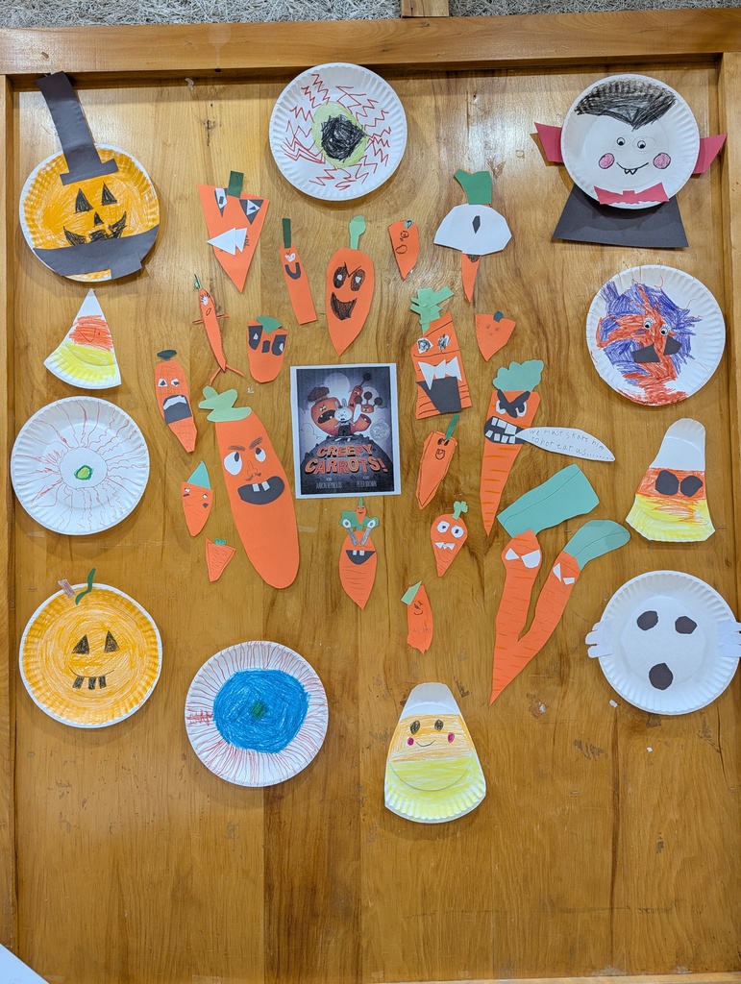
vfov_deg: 71.5
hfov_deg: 56.9
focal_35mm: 24
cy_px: 492
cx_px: 370
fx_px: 683
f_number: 1.68
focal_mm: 6.9
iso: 41
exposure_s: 1/30
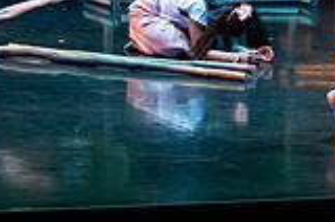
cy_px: -135
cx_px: 295
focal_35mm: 233
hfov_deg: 8.8
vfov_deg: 5.8
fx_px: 2164
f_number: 3.2
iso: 4000
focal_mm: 54
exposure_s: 1/320
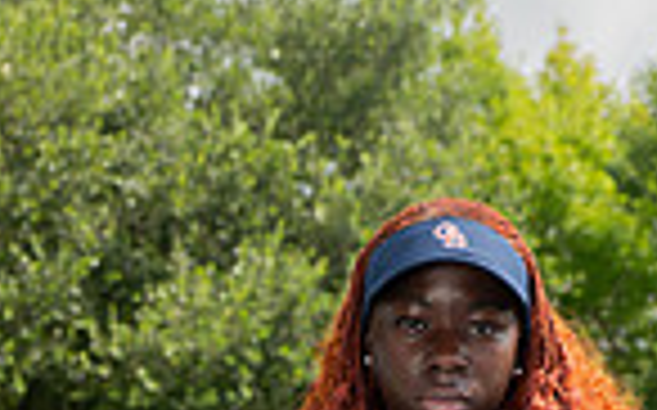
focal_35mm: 151
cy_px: 969
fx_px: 2702
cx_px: 531
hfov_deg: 13.8
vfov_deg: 8.0
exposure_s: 1/400
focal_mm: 48
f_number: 5.6
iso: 100
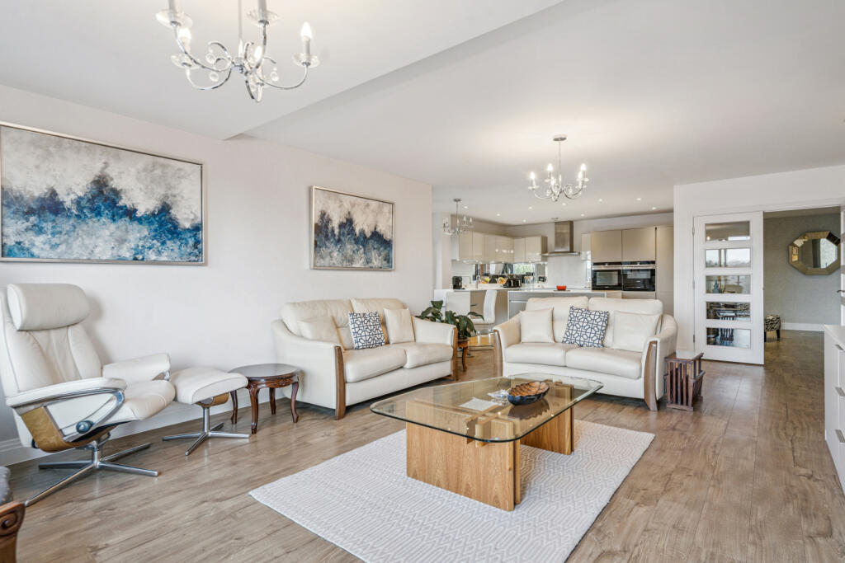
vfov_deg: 67.4
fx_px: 423
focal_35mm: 18
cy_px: 282
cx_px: 422
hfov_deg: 90.0
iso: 320
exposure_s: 1/25
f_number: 7.1
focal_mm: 18
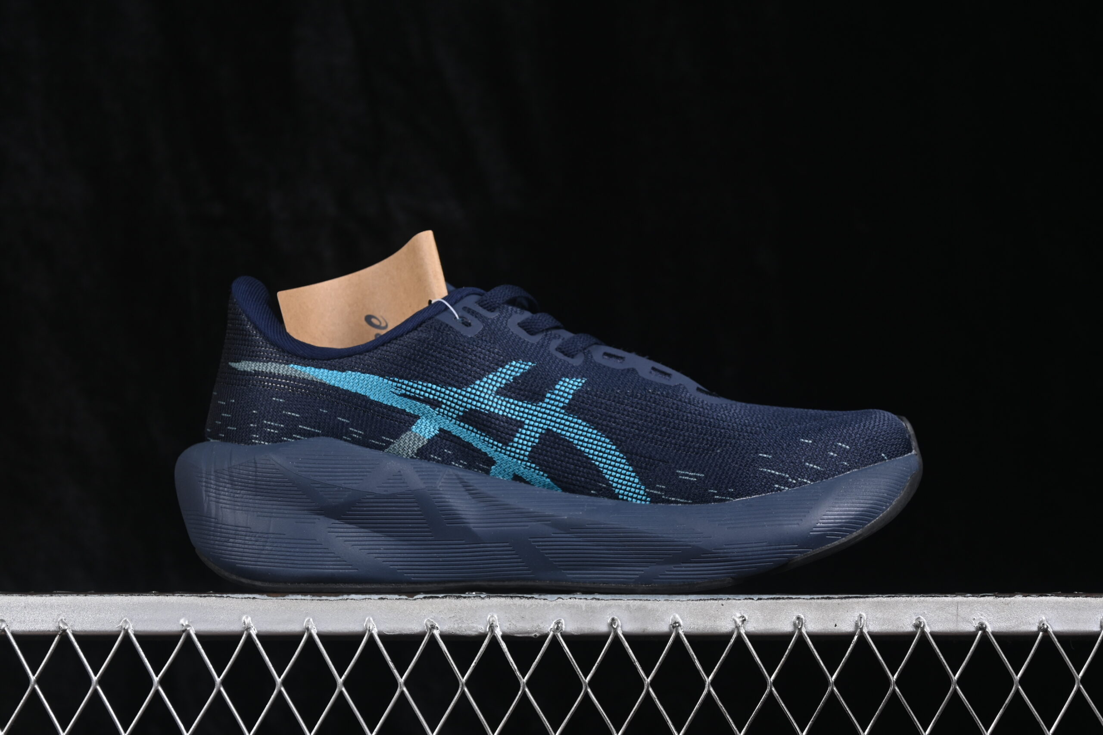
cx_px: 552
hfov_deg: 27.0
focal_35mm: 75
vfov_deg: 18.2
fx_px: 2298
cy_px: 368
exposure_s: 1/60
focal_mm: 50
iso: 160
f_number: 6.3
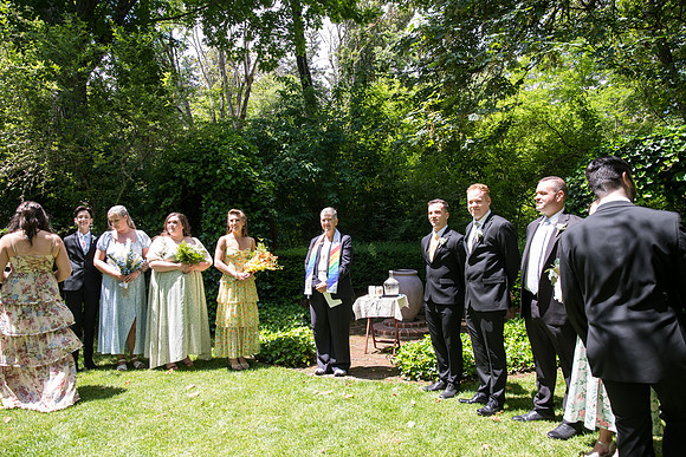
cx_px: 343
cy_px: 228
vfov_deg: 53.2
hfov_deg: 73.7
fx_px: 457
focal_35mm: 24
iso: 640
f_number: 6.3
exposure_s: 1/400
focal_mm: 24
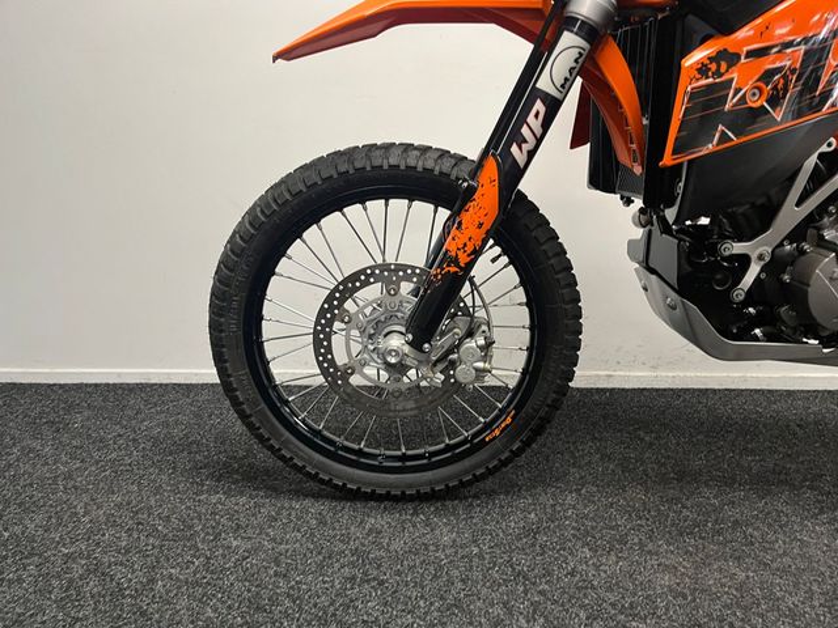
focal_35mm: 26
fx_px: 629
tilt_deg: -10.4
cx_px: 419
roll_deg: +0.1
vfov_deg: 53.1
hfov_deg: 67.3
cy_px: 314
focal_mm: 5.1
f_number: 1.6
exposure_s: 1/50
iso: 125
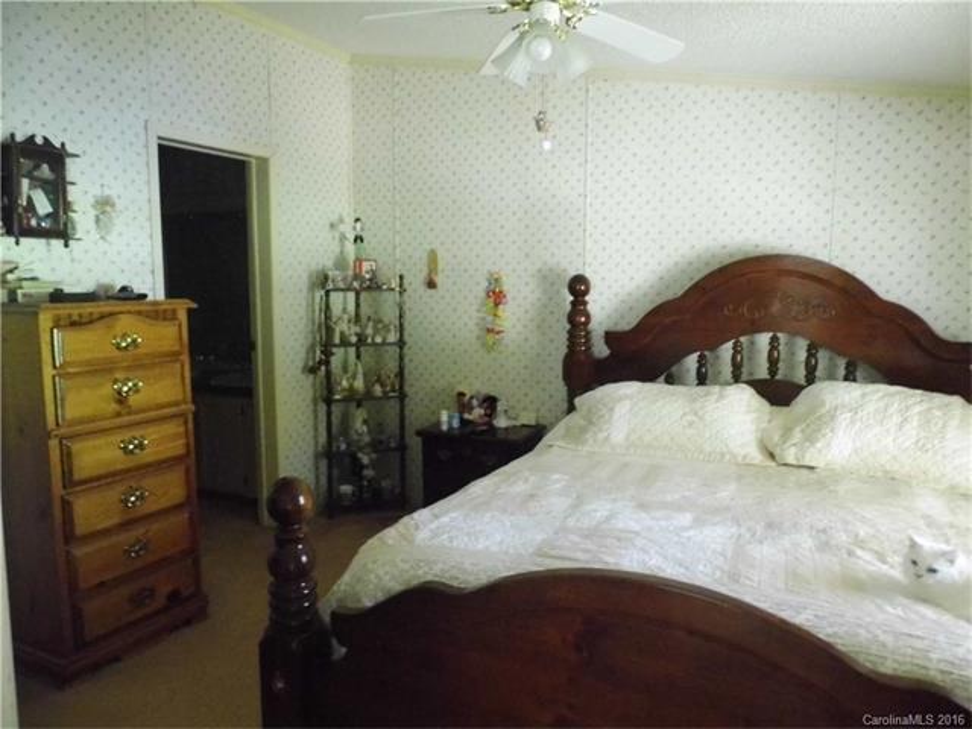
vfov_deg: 54.9
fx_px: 702
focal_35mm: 25
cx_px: 486
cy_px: 364
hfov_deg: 69.4
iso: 800
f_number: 3.1
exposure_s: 1/8
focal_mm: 4.46
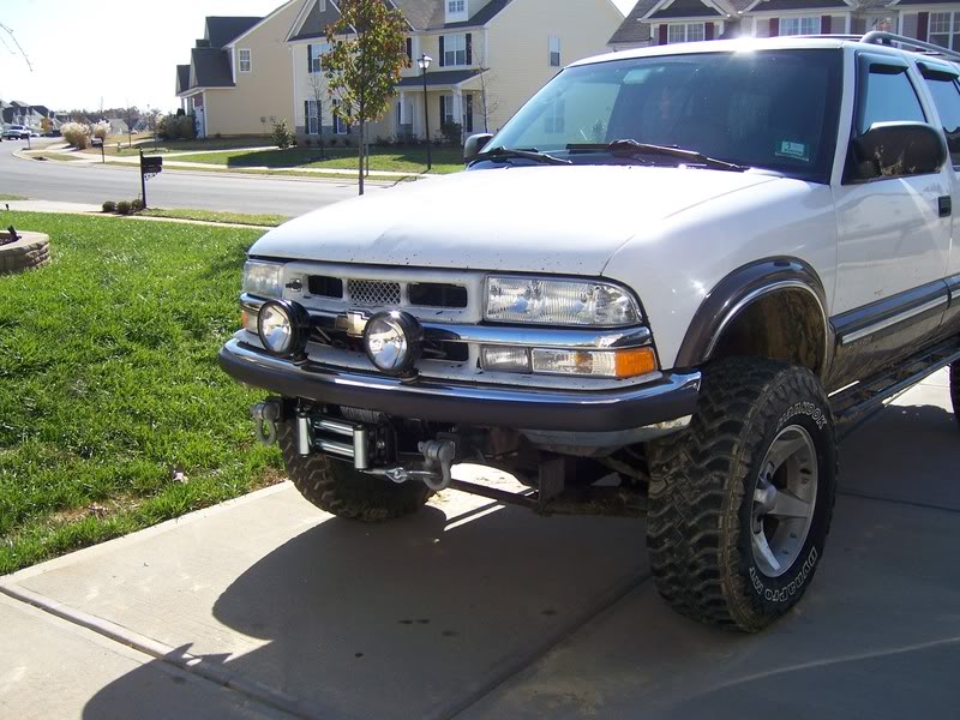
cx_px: 480
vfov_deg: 39.7
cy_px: 360
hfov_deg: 51.4
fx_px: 998
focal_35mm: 36
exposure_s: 1/800
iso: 80
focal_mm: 6.2
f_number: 2.8
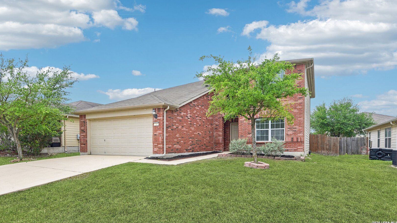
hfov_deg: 86.6
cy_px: 92
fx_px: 211
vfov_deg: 55.6
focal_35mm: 20
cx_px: 198
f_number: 8
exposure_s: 1/500
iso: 400
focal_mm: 19
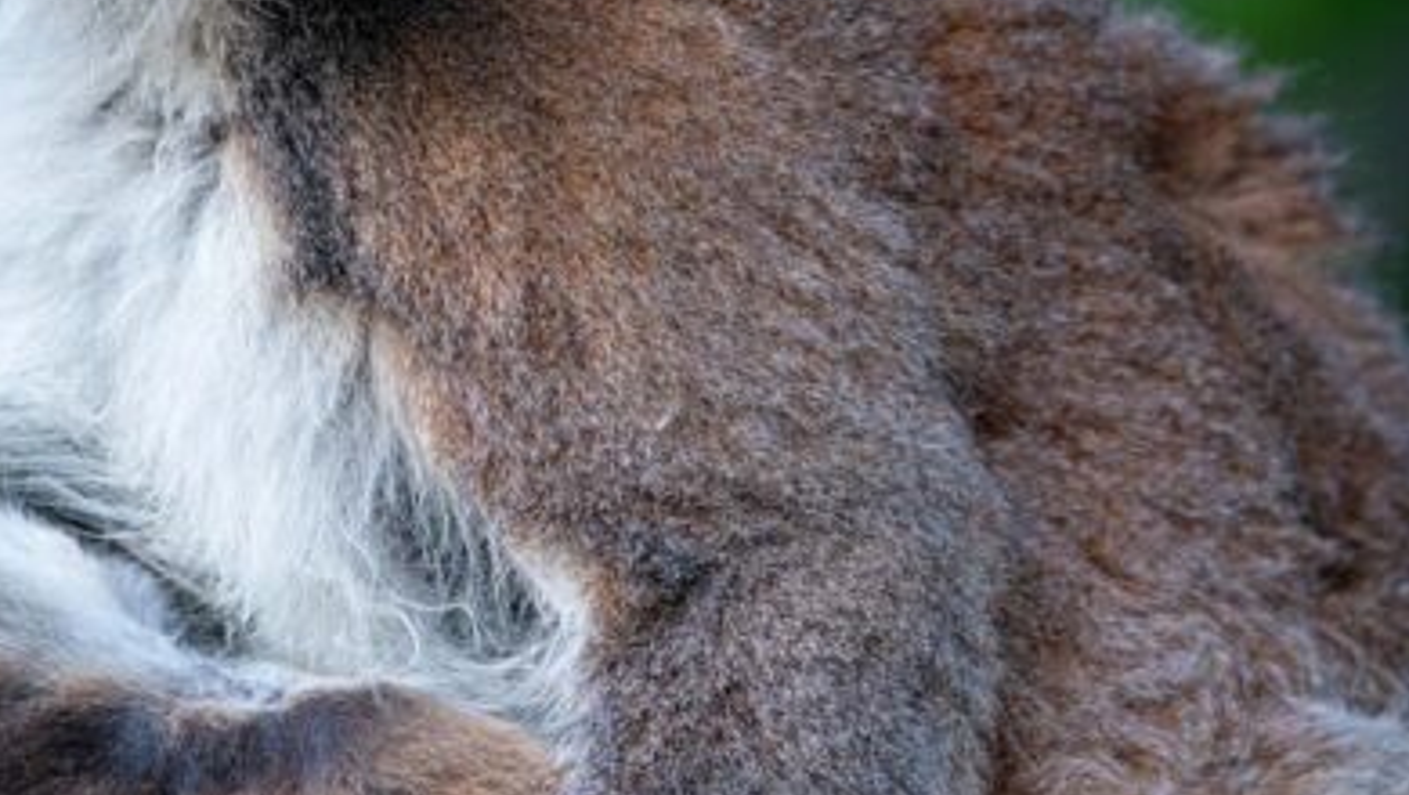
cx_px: 392
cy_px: 173
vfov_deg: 1.0
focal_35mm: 1237
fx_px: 46247
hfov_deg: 1.7
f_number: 6.3
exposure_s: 1/100
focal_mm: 450
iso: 1250
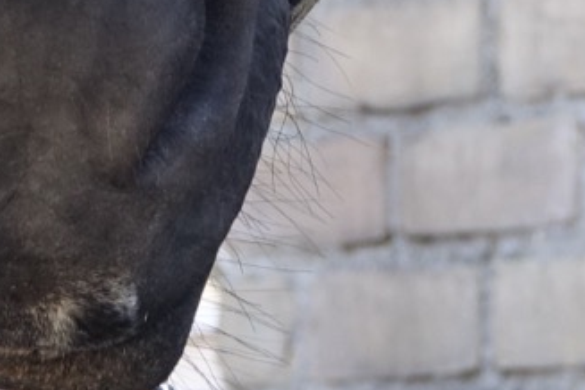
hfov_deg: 2.2
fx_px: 15209
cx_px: 168
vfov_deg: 1.5
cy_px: -818
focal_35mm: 936
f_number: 4
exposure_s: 1/100
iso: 200
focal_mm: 51.14
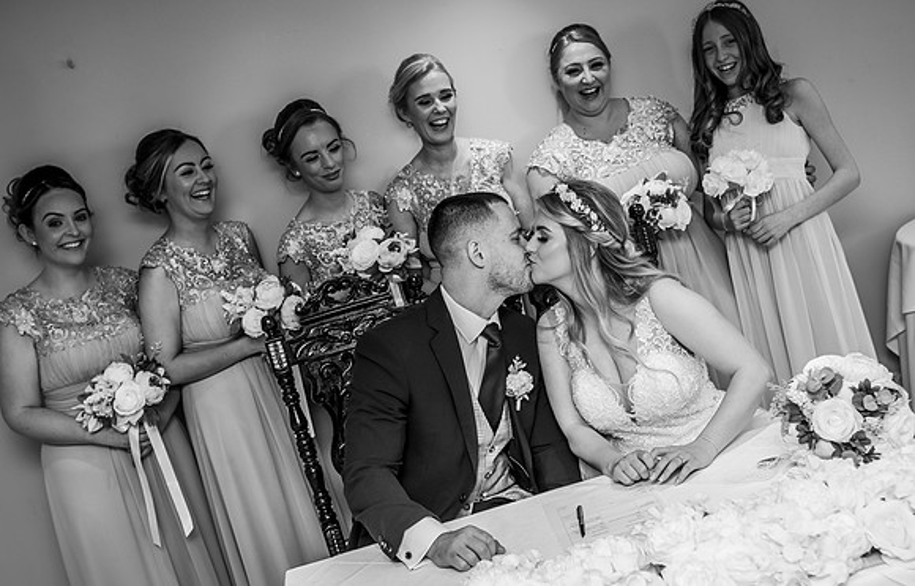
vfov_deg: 29.3
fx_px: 1120
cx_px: 471
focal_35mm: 45
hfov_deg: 44.4
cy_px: 290
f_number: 4
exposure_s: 1/60
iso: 200
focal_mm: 35
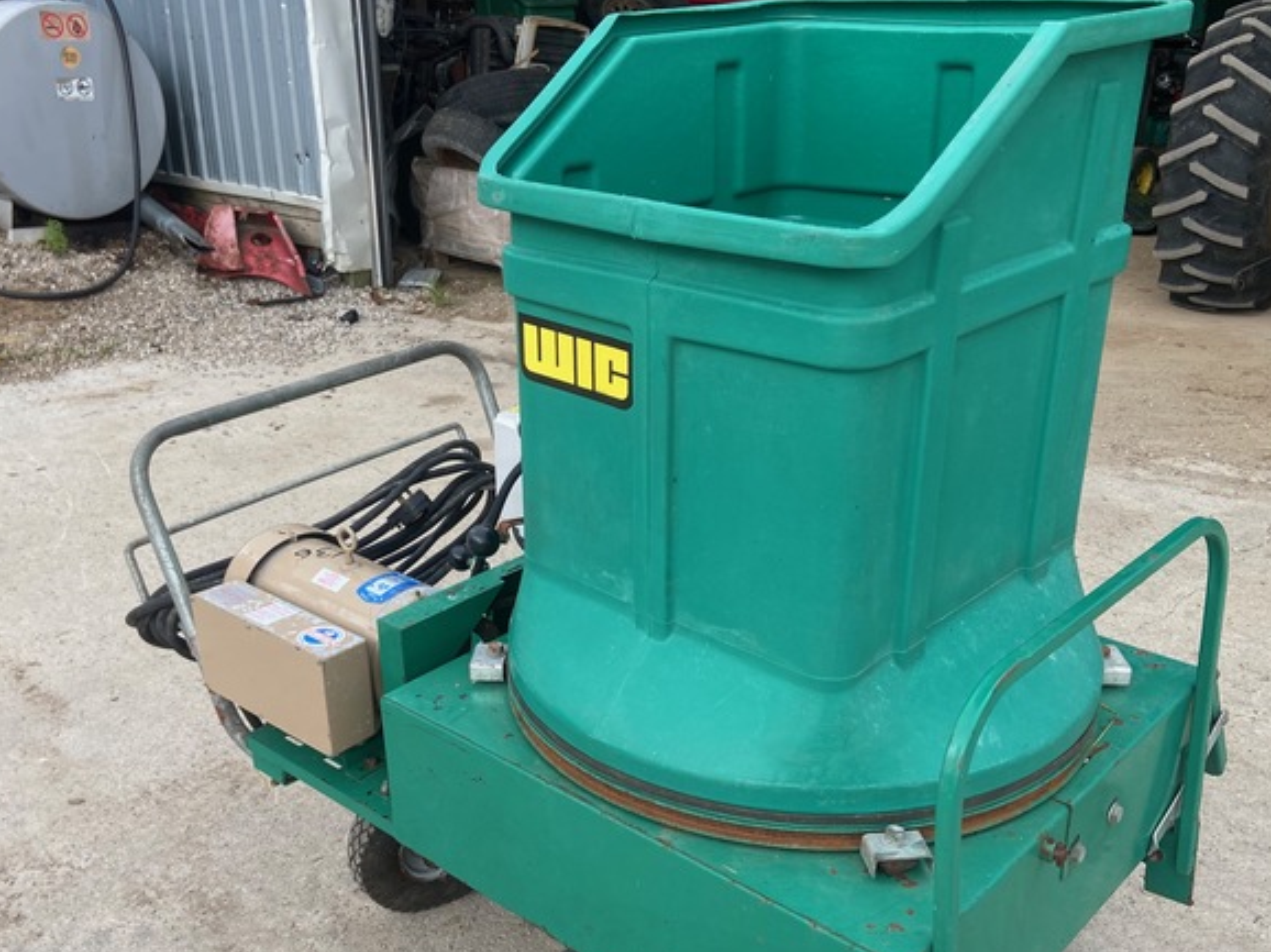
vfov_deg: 39.4
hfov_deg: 51.4
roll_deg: +0.8
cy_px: 585
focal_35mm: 36
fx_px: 1321
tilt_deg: -25.7
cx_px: 609
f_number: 1.8
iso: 32
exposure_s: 1/402
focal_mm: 4.25
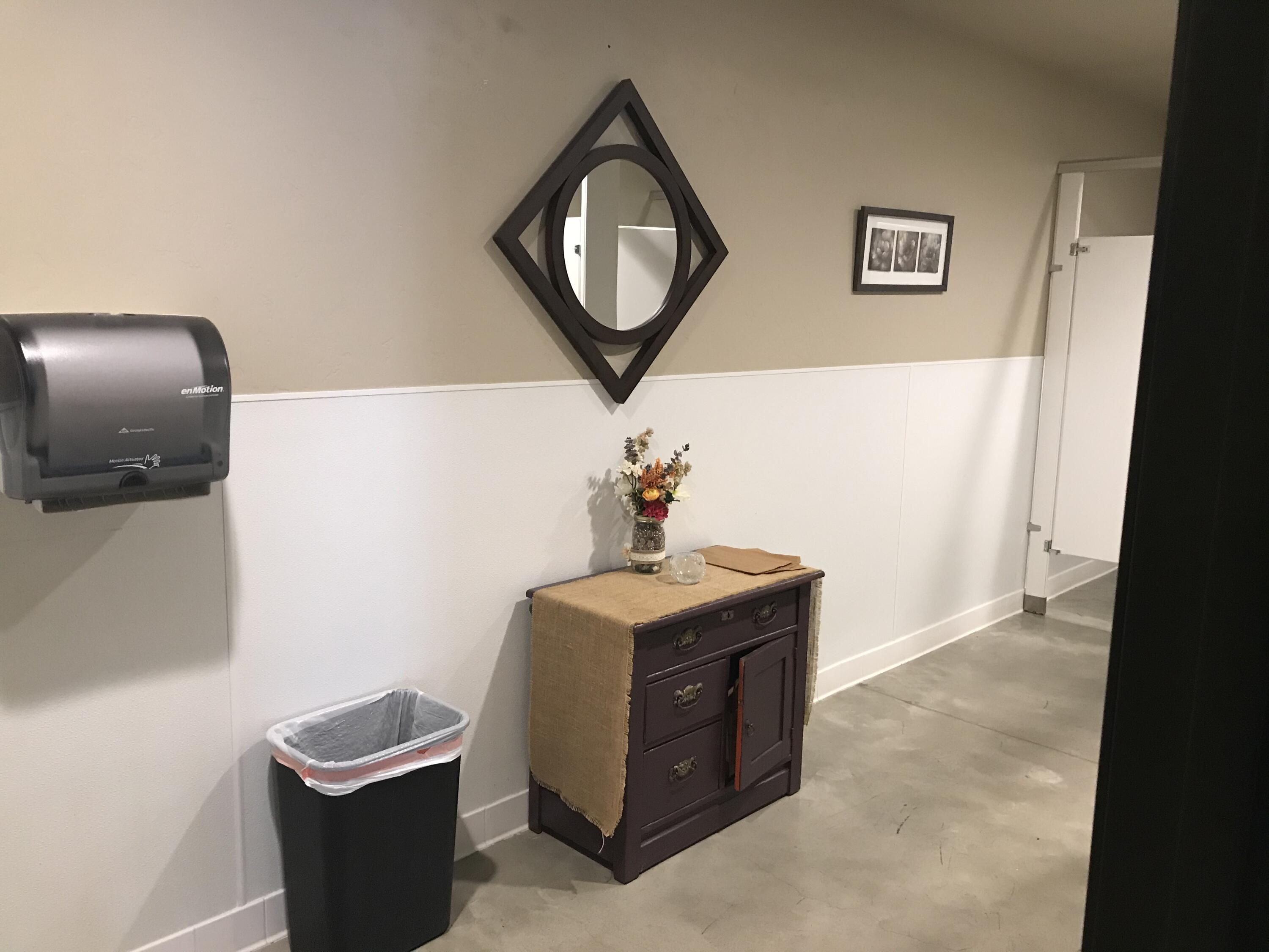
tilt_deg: -8.5
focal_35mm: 28
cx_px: 634
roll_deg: -1.0
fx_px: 1026
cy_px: 476
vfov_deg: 49.7
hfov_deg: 63.4
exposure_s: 1/15
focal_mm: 3.99
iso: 64
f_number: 1.8
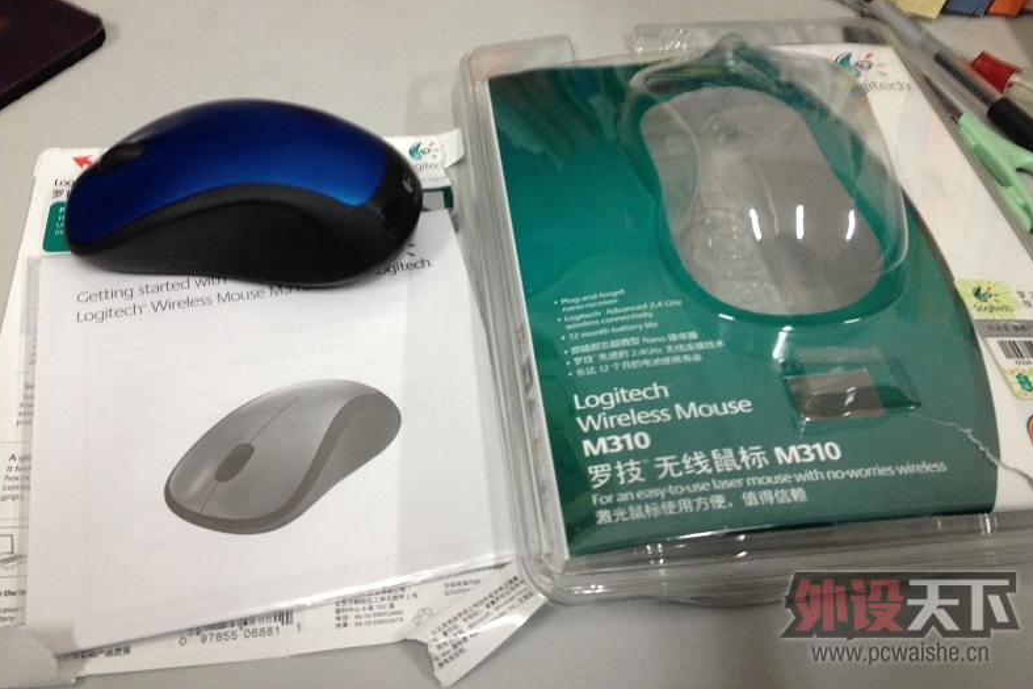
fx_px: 1062
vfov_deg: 35.9
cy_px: 297
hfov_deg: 51.9
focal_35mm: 37
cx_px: 512
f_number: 2.4
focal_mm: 4.28
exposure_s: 1/20
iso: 125
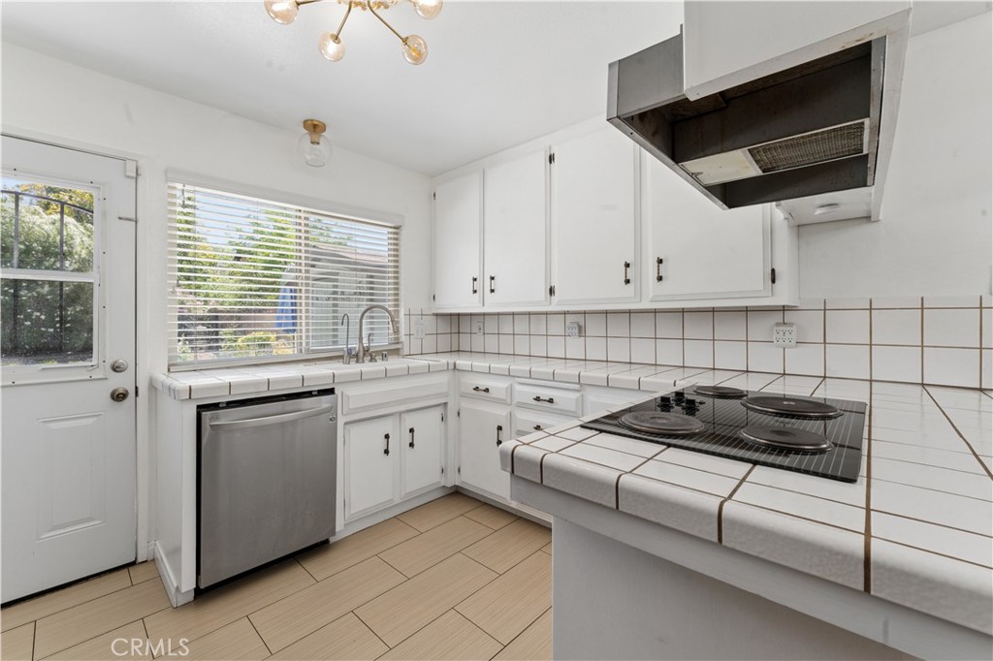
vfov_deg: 77.7
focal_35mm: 15
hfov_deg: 100.8
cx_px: 496
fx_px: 411
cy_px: 330
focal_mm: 14.9
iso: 100
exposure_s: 1/5
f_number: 13
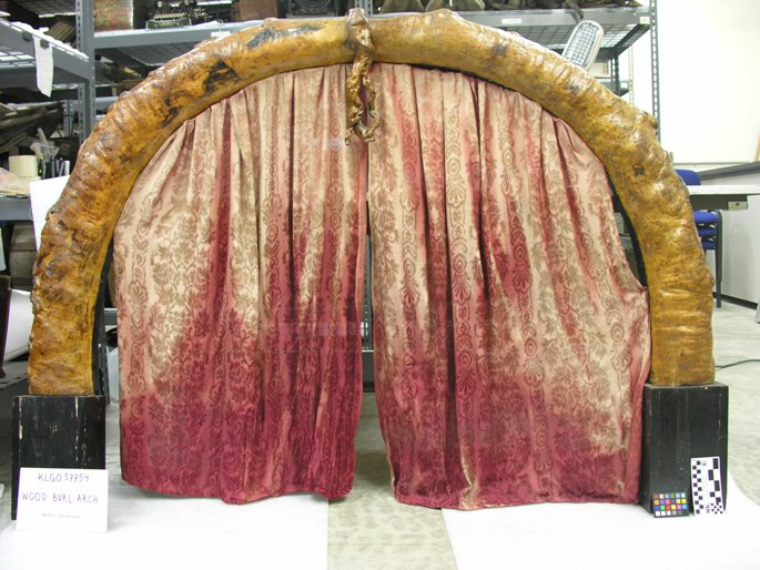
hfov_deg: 52.6
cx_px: 380
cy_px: 285
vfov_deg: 40.7
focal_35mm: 35
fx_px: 769
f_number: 2.8
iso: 83
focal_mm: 8.9
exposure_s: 1/4.1
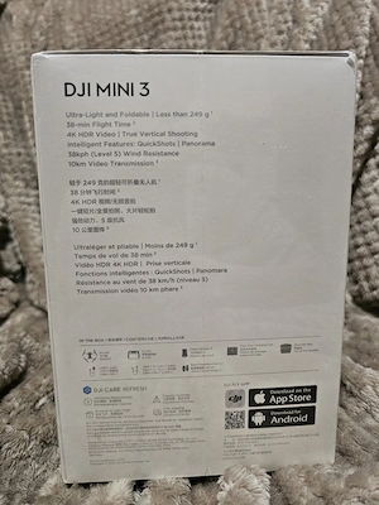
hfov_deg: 58.9
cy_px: 252
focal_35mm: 23
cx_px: 190
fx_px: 336
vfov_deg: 73.9
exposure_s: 1/26.5
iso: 500
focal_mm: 6.3
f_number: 1.7
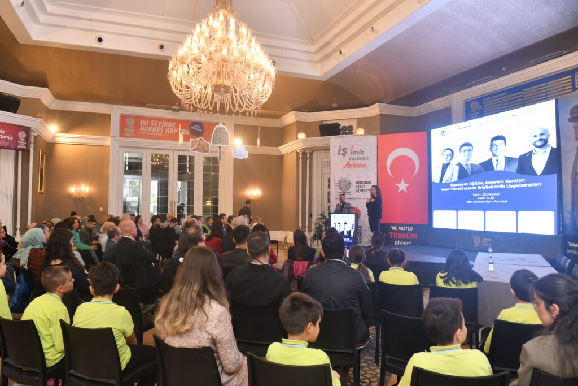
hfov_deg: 73.7
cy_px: 193
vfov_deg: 53.1
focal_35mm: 24
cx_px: 289
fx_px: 385
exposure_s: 1/80
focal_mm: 24
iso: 1250
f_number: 5.6
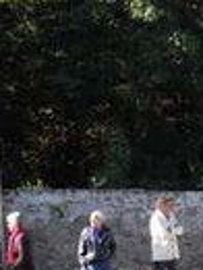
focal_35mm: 129
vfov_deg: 14.8
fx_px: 1005
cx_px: 348
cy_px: 309
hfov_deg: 10.9
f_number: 4.2
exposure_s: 1/125
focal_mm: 7.6
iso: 80
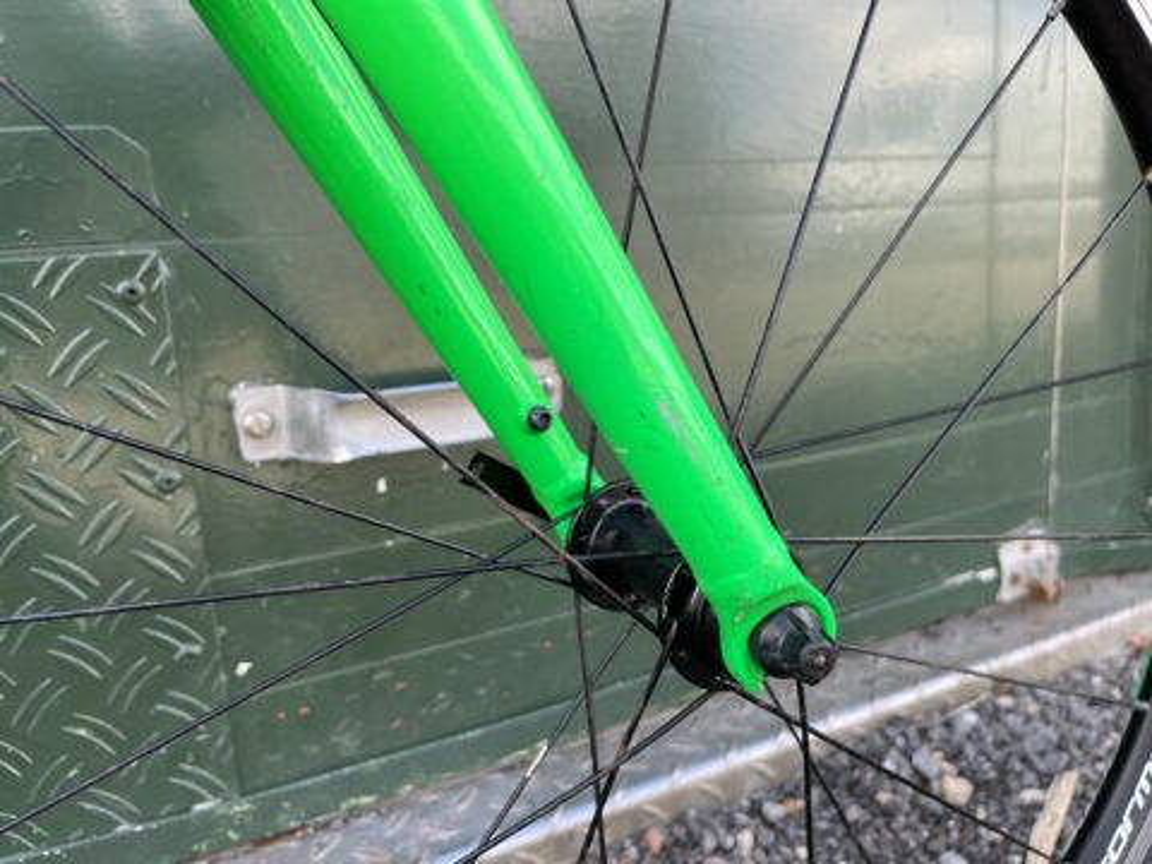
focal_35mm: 26
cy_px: 432
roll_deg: +4.7
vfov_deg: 53.1
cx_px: 576
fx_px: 865
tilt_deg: -11.8
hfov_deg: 67.3
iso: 40
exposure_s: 1/251
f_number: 1.6
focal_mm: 5.1
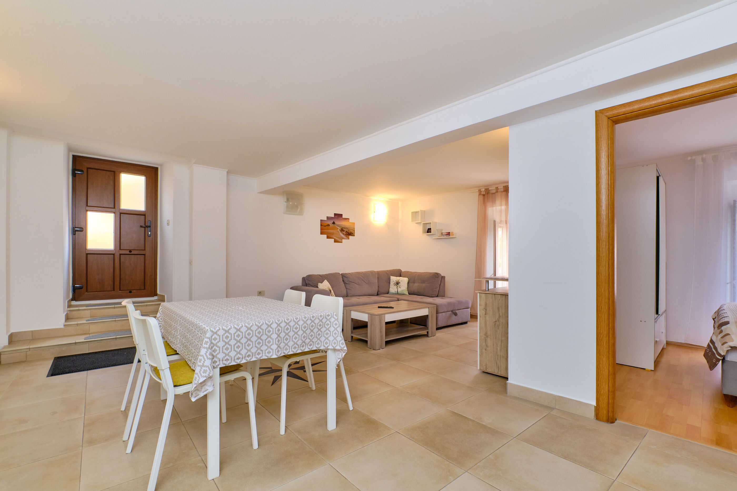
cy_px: 246
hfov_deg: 100.4
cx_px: 368
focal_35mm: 15
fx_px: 307
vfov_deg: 77.3
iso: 320
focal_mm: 10
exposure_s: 1/15
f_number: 9
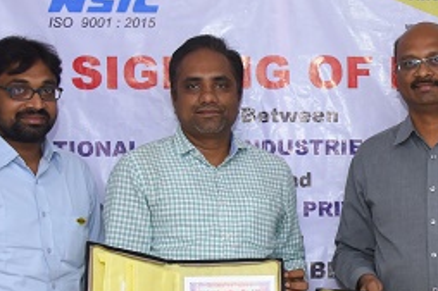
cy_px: 226
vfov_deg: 12.4
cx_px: 400
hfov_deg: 18.3
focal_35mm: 110
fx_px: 1337
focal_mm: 31
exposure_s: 1/125
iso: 1250
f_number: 6.3
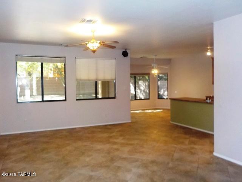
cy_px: 91
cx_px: 121
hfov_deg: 60.0
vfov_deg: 46.8
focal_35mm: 30
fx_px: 210
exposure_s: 1/30
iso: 500
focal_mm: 4.1
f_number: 3.3
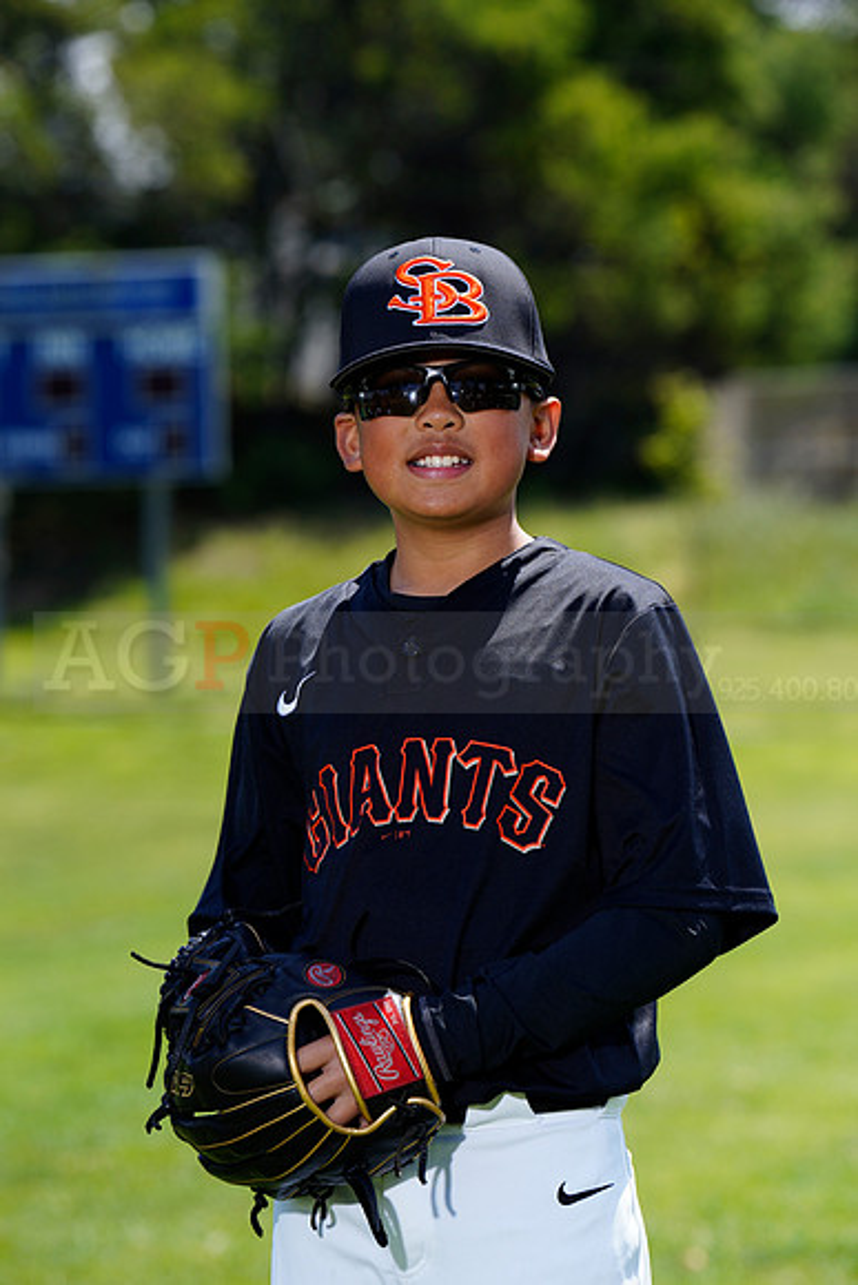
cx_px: 429
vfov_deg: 11.5
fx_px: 6359
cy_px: 642
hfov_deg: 7.7
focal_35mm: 178
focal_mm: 178
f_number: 6.3
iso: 100
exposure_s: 1/250
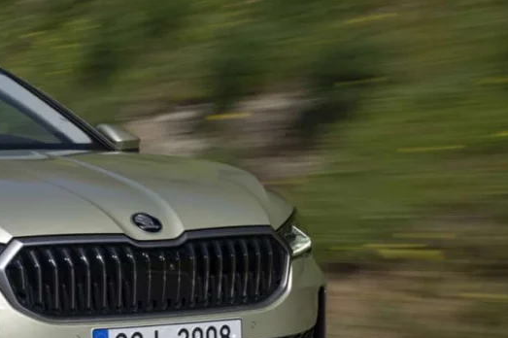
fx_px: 1749
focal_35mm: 124
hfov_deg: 16.1
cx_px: -47
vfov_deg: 11.0
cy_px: 143
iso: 32
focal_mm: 40
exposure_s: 1/30
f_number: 10
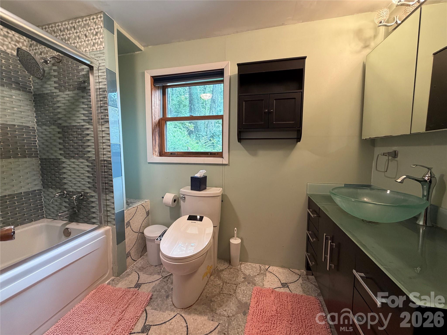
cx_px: 224
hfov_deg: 102.1
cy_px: 168
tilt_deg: -5.6
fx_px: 181
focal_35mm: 14
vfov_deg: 85.7
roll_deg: +0.0
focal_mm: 2.22
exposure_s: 1/120
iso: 320
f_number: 2.2
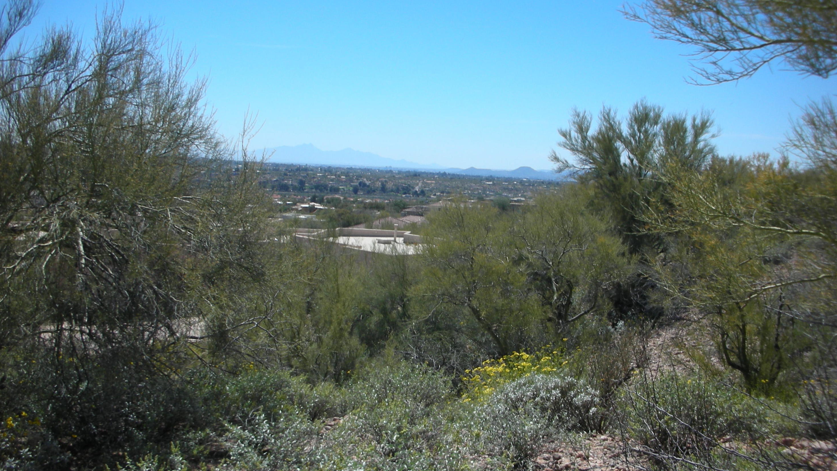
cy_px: 230
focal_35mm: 39
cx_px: 417
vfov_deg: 30.4
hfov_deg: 51.6
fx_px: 866
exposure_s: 1/118
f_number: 8.5
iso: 50
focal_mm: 5.8
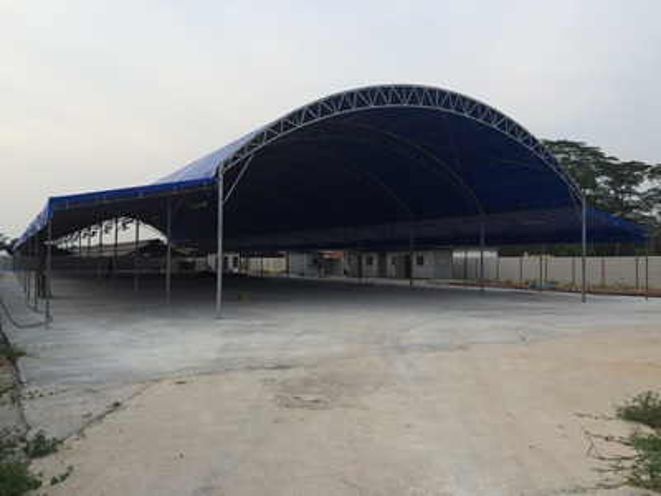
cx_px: 330
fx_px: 554
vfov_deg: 48.2
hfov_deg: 61.7
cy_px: 248
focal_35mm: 29
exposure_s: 1/746
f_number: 2.2
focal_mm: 4.15
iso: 32
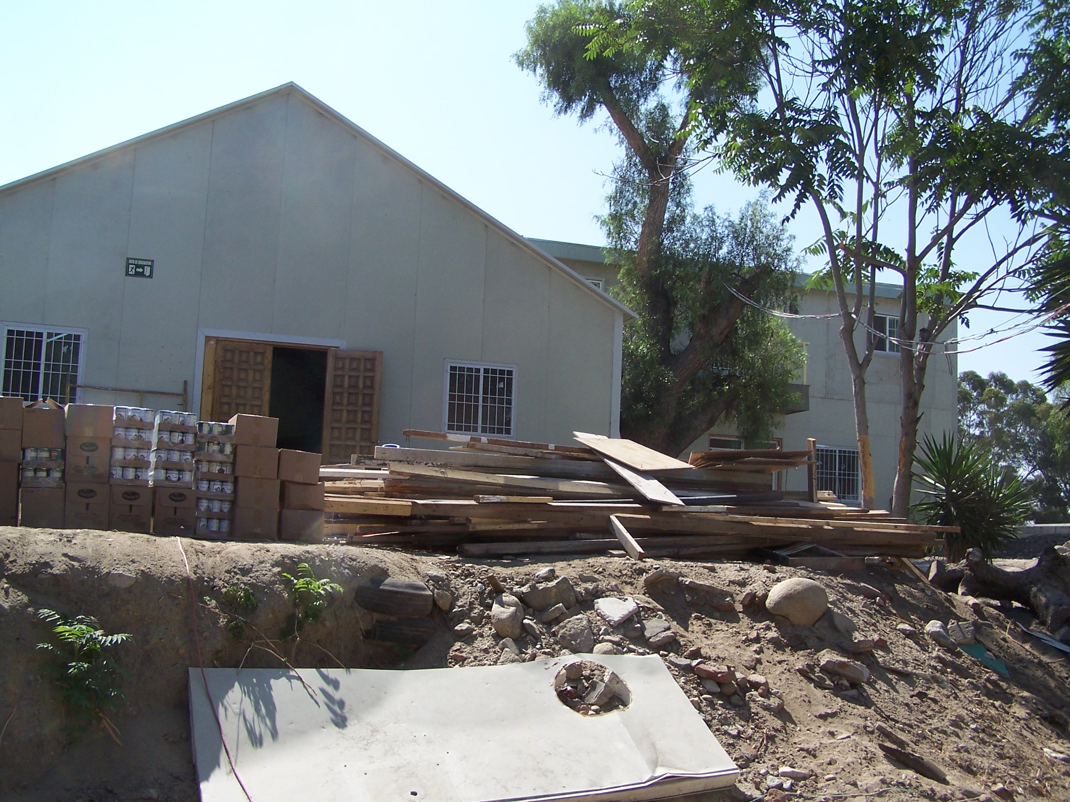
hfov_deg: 47.9
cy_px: 410
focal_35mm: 39
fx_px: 1205
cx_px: 546
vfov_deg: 36.8
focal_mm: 6.3
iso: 80
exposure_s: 1/750
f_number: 4
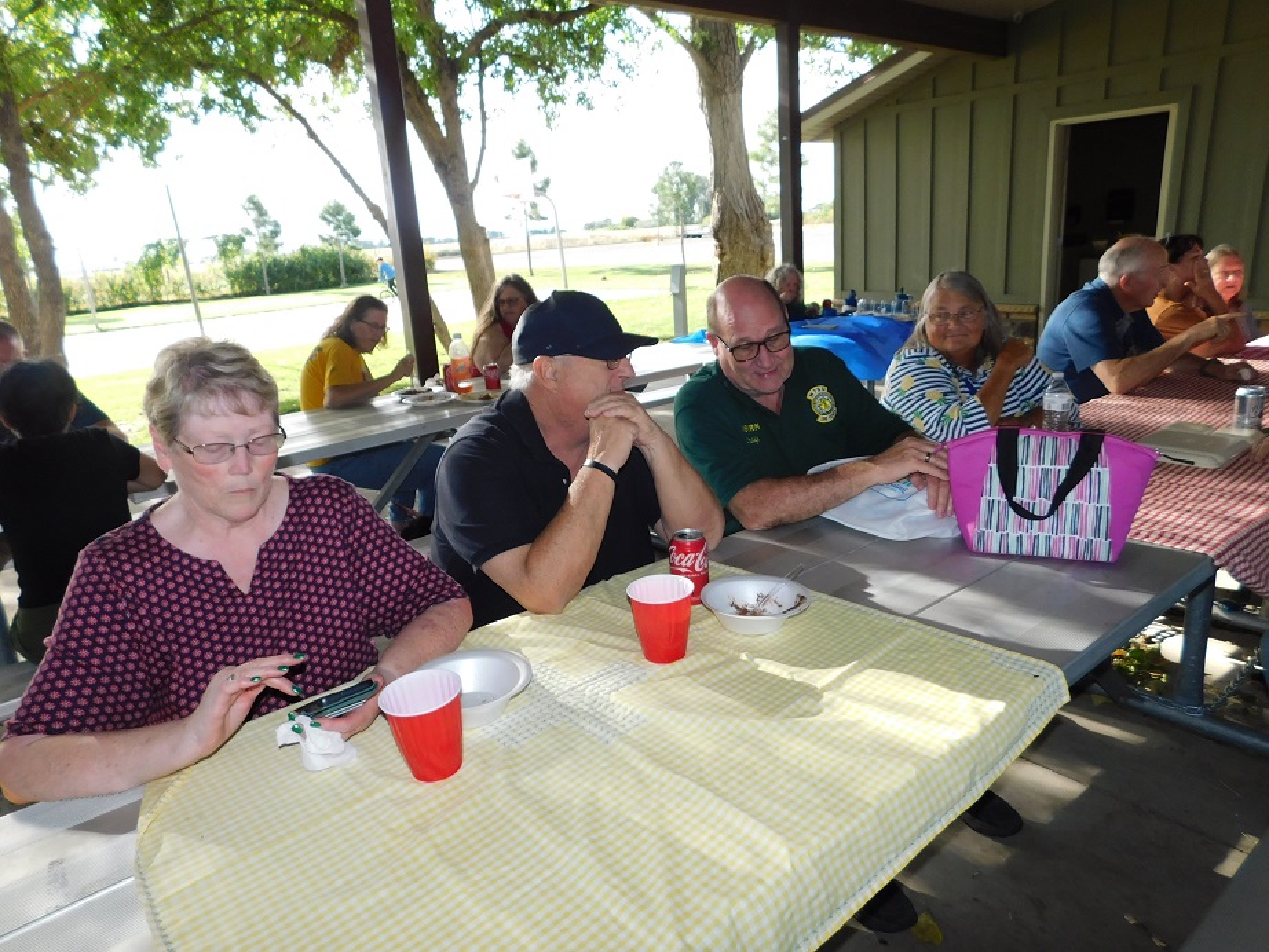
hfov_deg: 73.9
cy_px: 476
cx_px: 634
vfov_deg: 58.9
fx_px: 843
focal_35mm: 23
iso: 125
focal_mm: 4
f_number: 3
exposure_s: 1/200
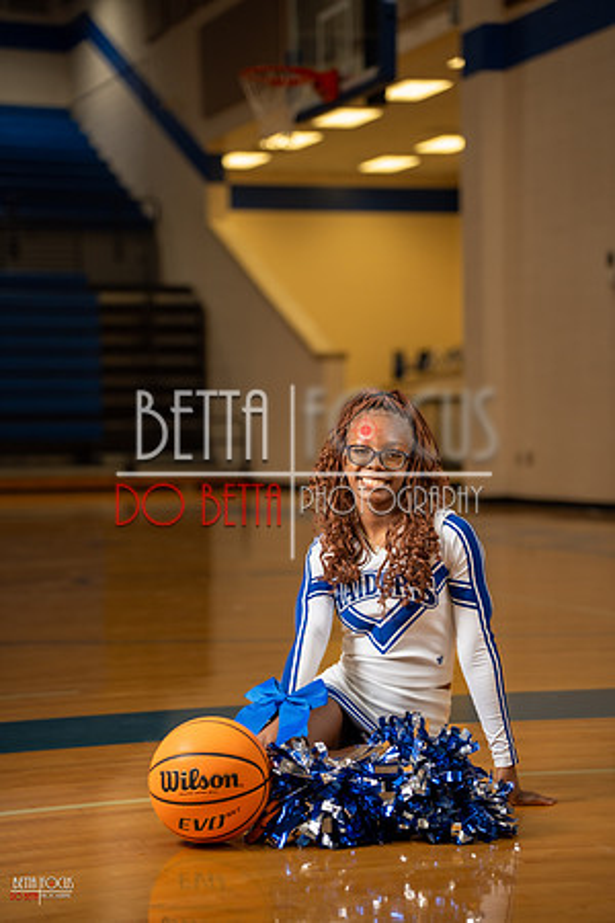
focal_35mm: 90
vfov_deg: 22.7
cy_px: 462
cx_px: 308
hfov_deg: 15.2
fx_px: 2301
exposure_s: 1/160
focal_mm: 89.8
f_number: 2.8
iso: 500
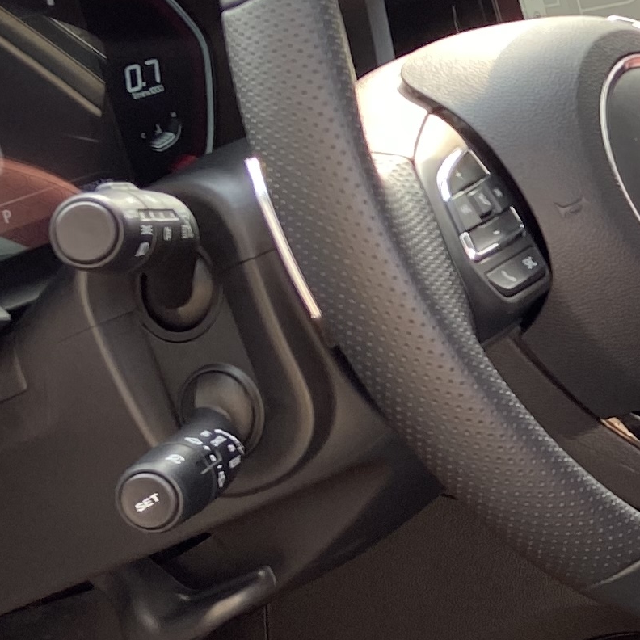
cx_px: 992
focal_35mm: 117
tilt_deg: -17.6
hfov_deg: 13.9
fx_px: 2447
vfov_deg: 14.9
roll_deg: -1.5
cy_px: 325
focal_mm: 4.25
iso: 50
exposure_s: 1/122
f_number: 1.8
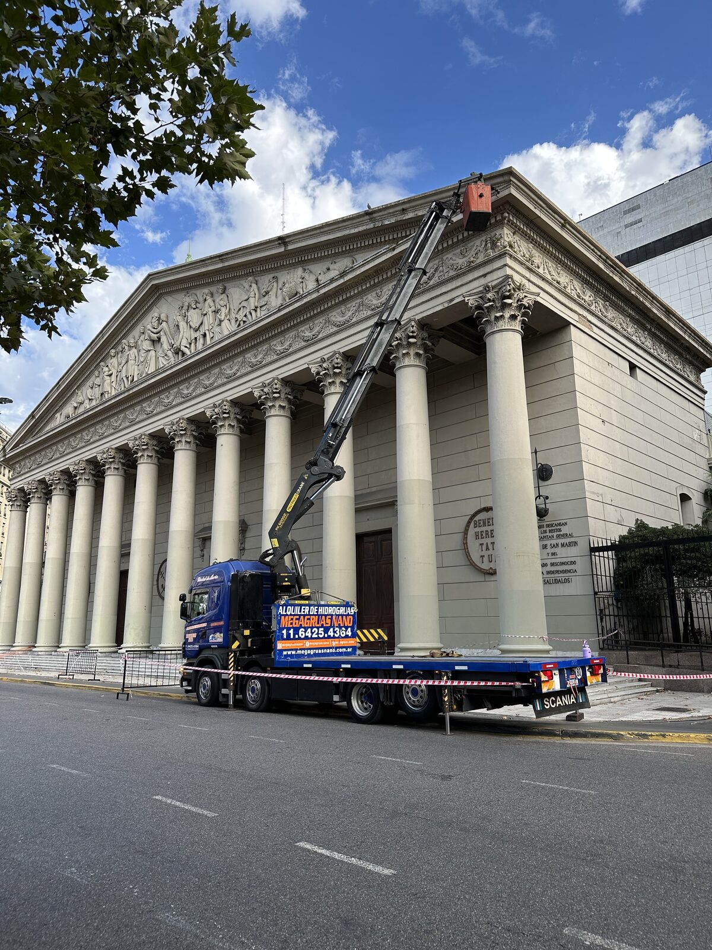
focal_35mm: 24
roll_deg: -0.3
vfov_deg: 71.6
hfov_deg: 56.8
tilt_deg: +14.6
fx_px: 658
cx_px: 356
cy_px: 475
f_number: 1.78
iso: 80
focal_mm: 6.86
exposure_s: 1/1227
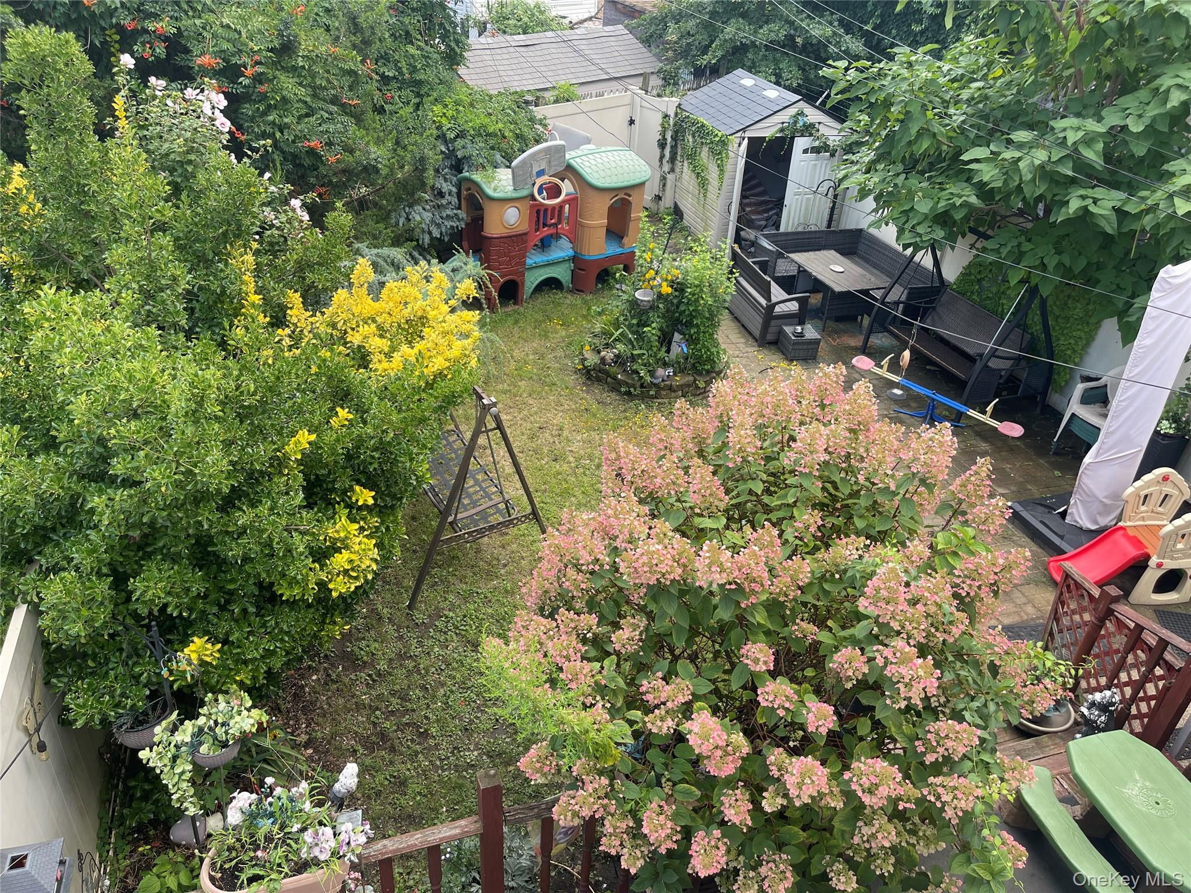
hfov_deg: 69.4
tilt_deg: -32.9
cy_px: 446
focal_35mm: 25
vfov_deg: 54.9
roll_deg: -3.8
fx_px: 860
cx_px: 596
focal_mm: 5.1
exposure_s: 1/440
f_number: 1.6
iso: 32
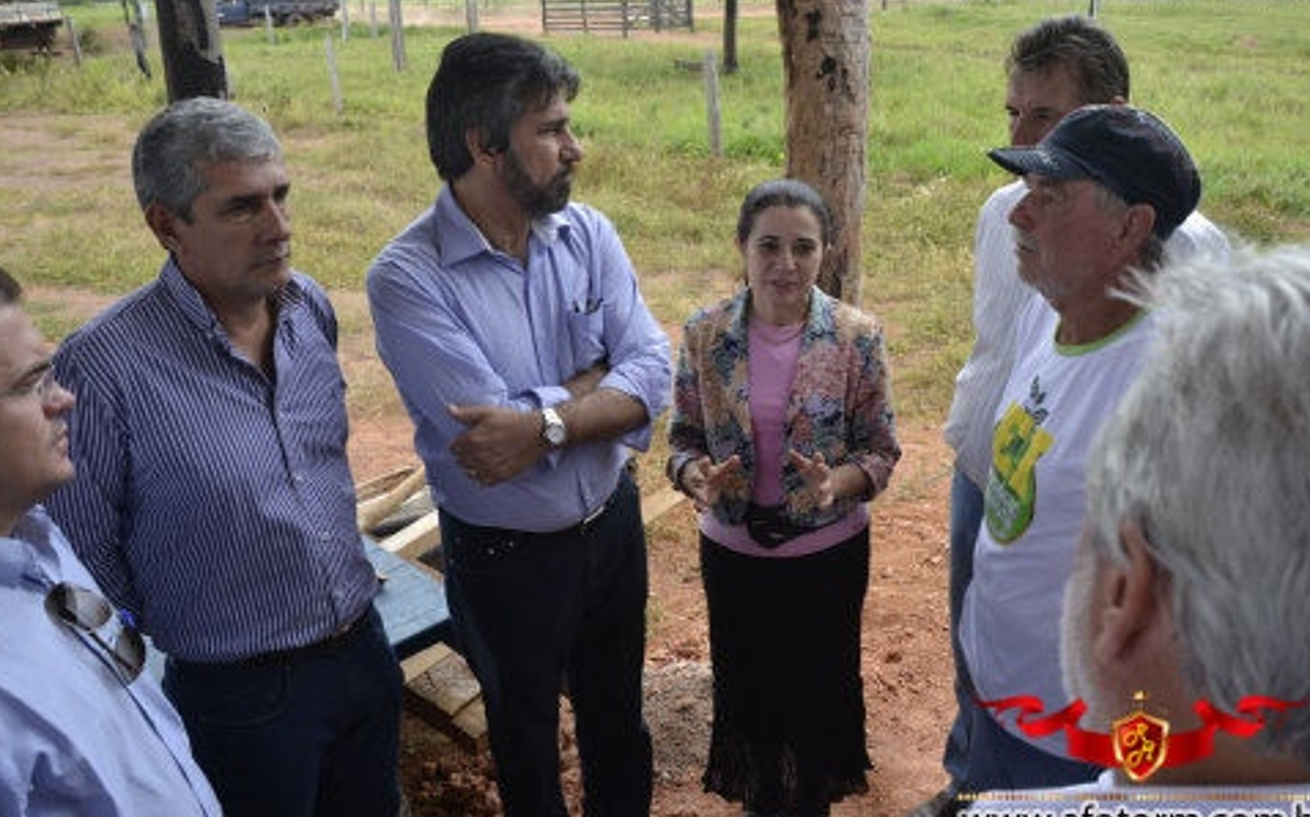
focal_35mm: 32
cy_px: 424
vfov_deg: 39.4
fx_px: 1142
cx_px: 671
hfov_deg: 59.7
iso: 110
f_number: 5.6
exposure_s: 1/125
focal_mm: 20
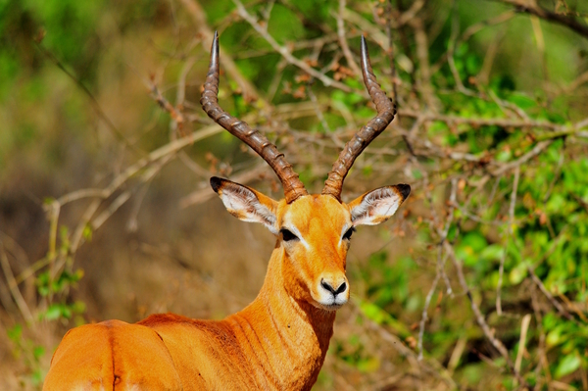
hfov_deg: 4.9
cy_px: 196
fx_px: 6854
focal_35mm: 420
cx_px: 294
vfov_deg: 3.3
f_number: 6.3
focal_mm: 420
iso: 1250
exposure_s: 1/3200
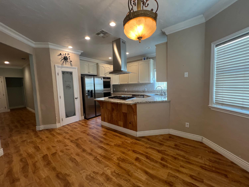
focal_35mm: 13
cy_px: 94
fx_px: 94
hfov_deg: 106.2
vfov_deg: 89.9
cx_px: 124
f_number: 1.8
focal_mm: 1.57
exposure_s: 1/60
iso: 160
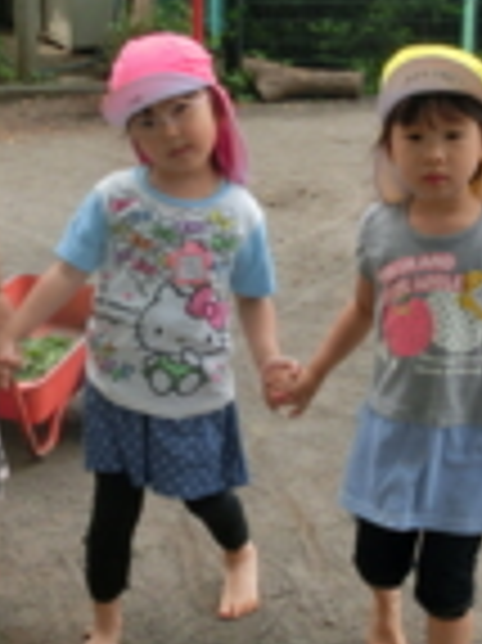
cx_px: 194
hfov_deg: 21.9
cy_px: 216
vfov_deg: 28.8
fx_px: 1246
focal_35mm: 67
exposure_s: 1/500
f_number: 3
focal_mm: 4.24
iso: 80
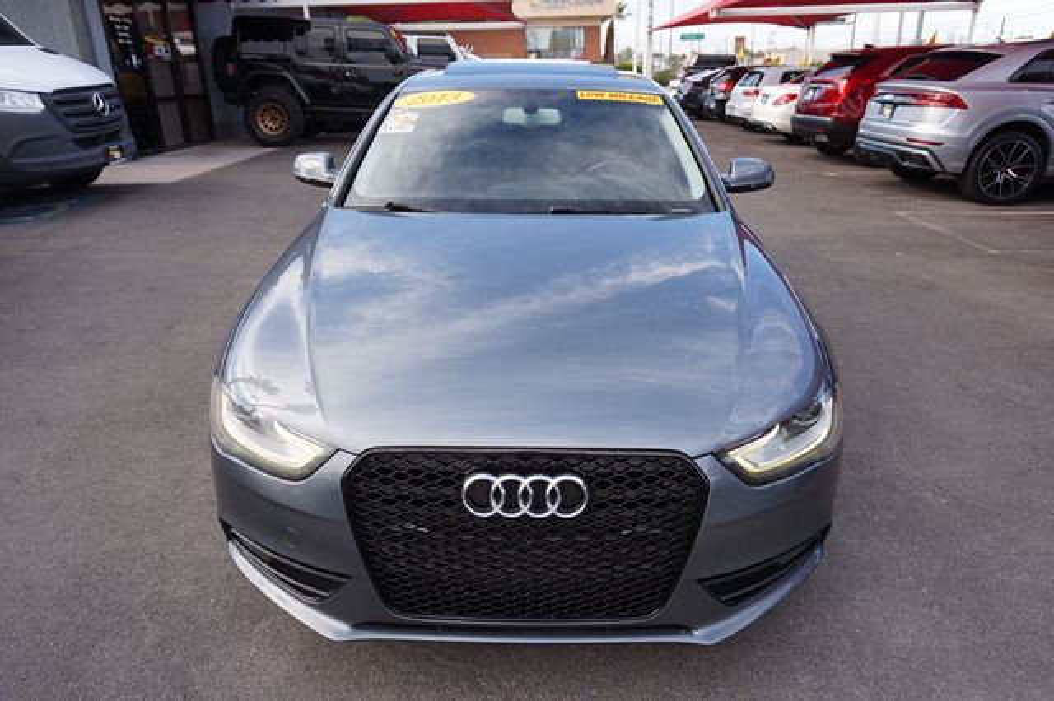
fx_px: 702
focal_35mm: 24
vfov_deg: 53.1
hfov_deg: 73.8
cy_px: 350
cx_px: 527
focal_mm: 16
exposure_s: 1/160
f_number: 4.5
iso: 100
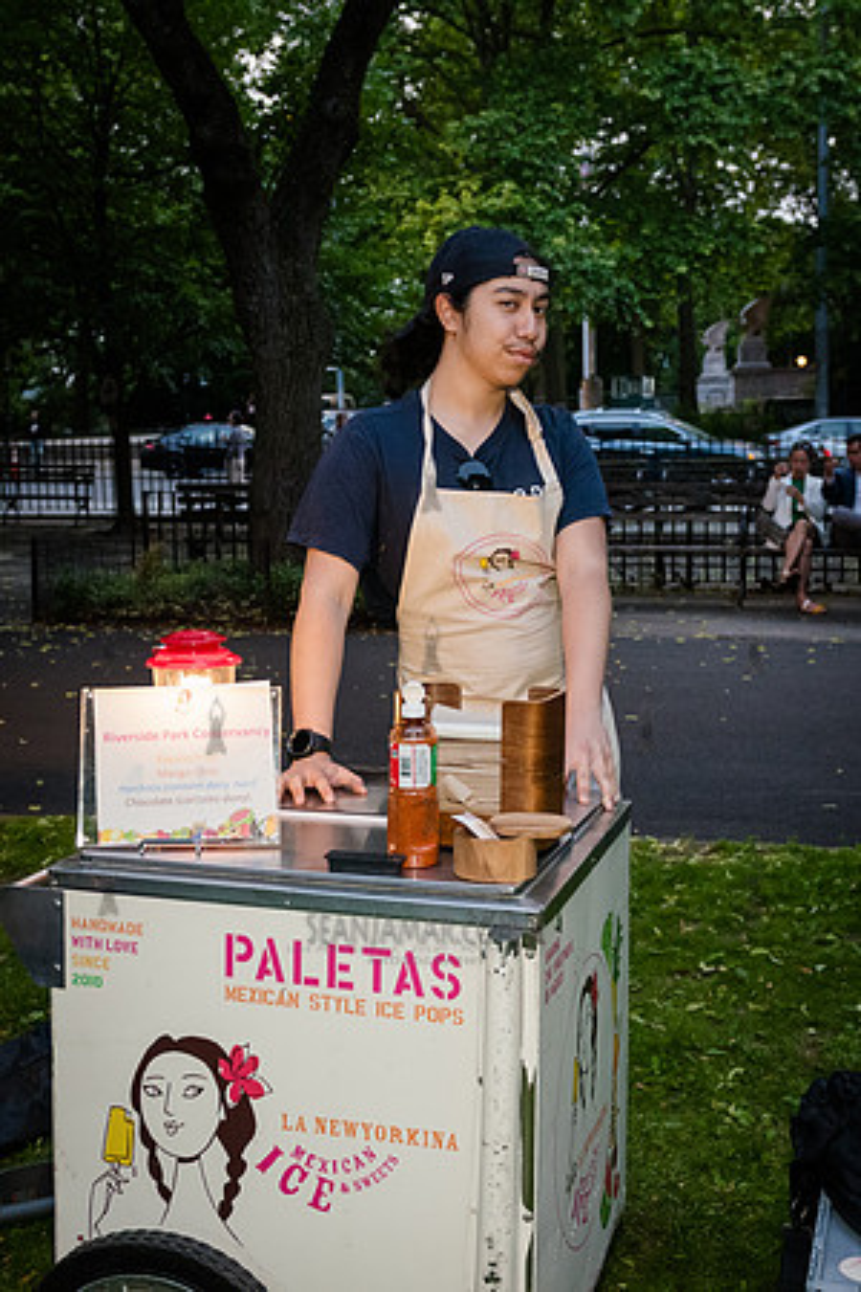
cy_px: 598
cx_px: 417
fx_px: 1801
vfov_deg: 39.4
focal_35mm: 50
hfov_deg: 26.9
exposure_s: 1/200
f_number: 3.5
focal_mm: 31
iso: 4000
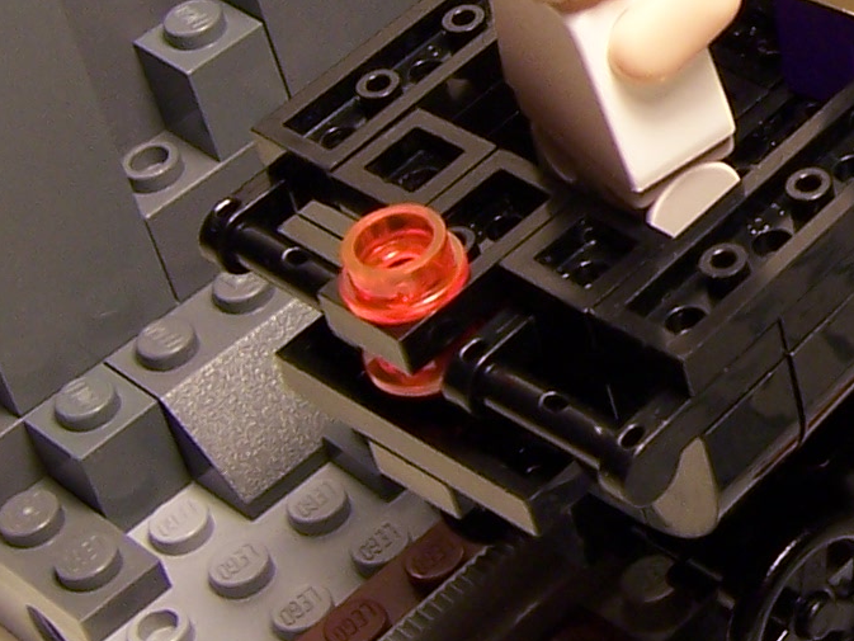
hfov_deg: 16.6
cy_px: -74
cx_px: 1071
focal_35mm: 113
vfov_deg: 12.9
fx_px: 2788
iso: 80
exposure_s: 1/30
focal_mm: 5.5
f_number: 3.4
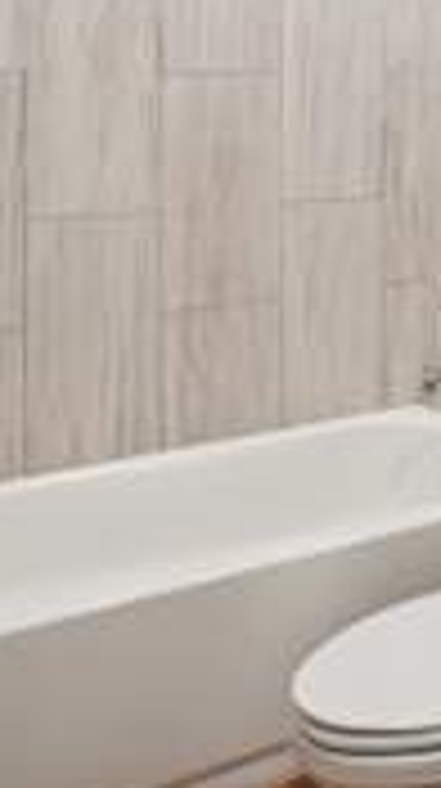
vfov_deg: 41.5
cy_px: 95
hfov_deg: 23.6
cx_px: 531
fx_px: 960
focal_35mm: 46
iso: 400
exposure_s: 1/13
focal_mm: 16
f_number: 8
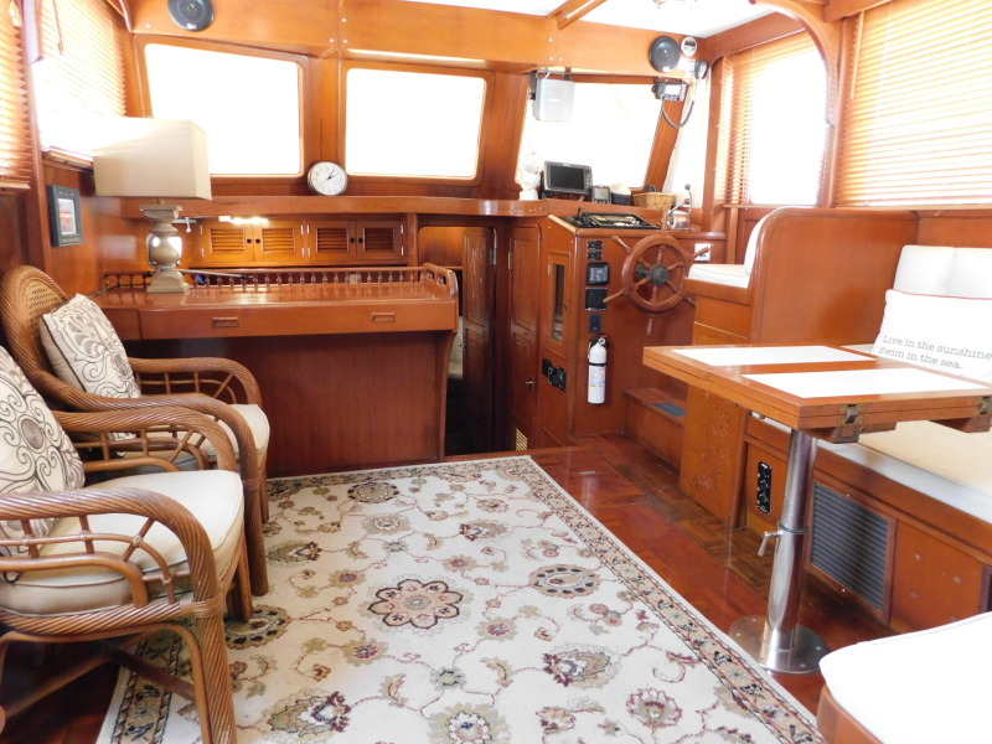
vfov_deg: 58.9
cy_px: 372
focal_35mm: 23
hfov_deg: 73.9
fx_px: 659
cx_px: 496
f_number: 3
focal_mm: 4
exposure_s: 1/15
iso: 400
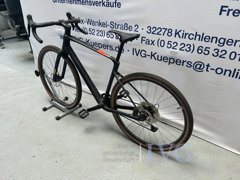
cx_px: 120
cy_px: 90
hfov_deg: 67.3
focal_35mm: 26
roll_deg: +0.3
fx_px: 180
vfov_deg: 53.1
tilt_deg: -25.3
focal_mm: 5.7
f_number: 1.5
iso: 40
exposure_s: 1/121
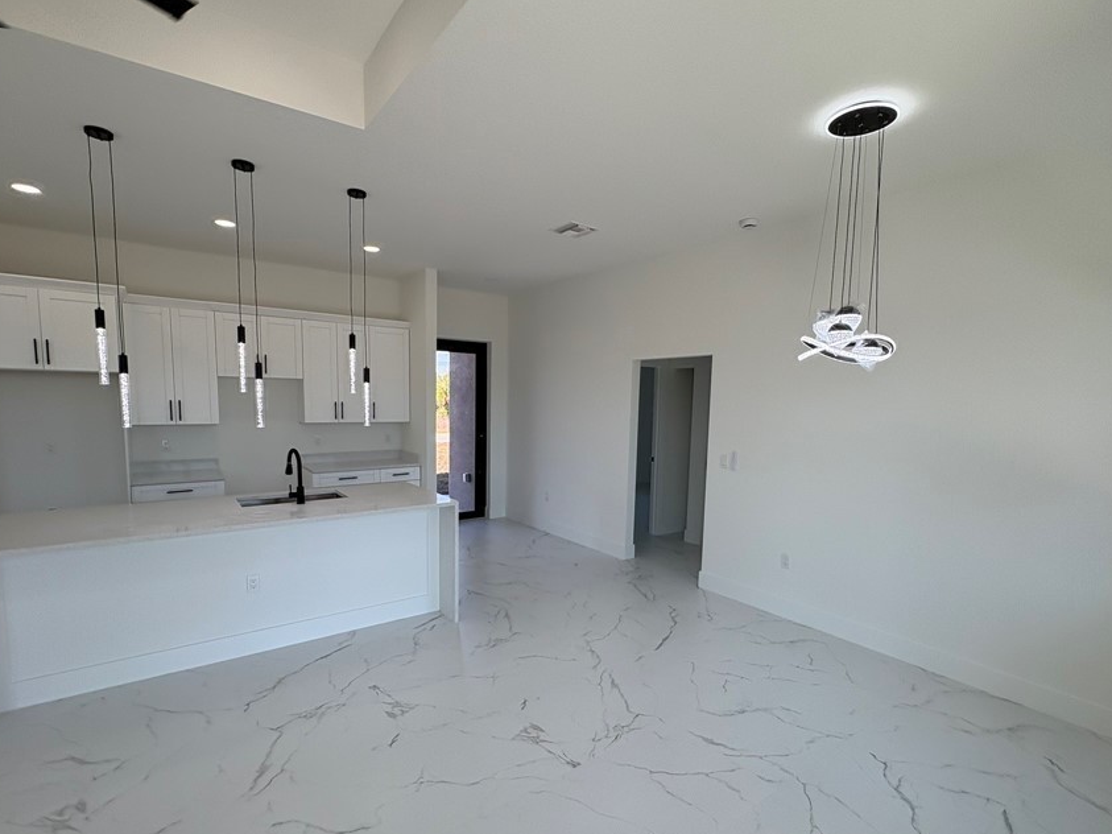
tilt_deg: -4.2
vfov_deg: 74.6
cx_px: 550
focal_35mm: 17
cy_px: 453
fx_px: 546
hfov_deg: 91.0
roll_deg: -0.7
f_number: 2.2
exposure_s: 1/260
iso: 64
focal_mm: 2.22
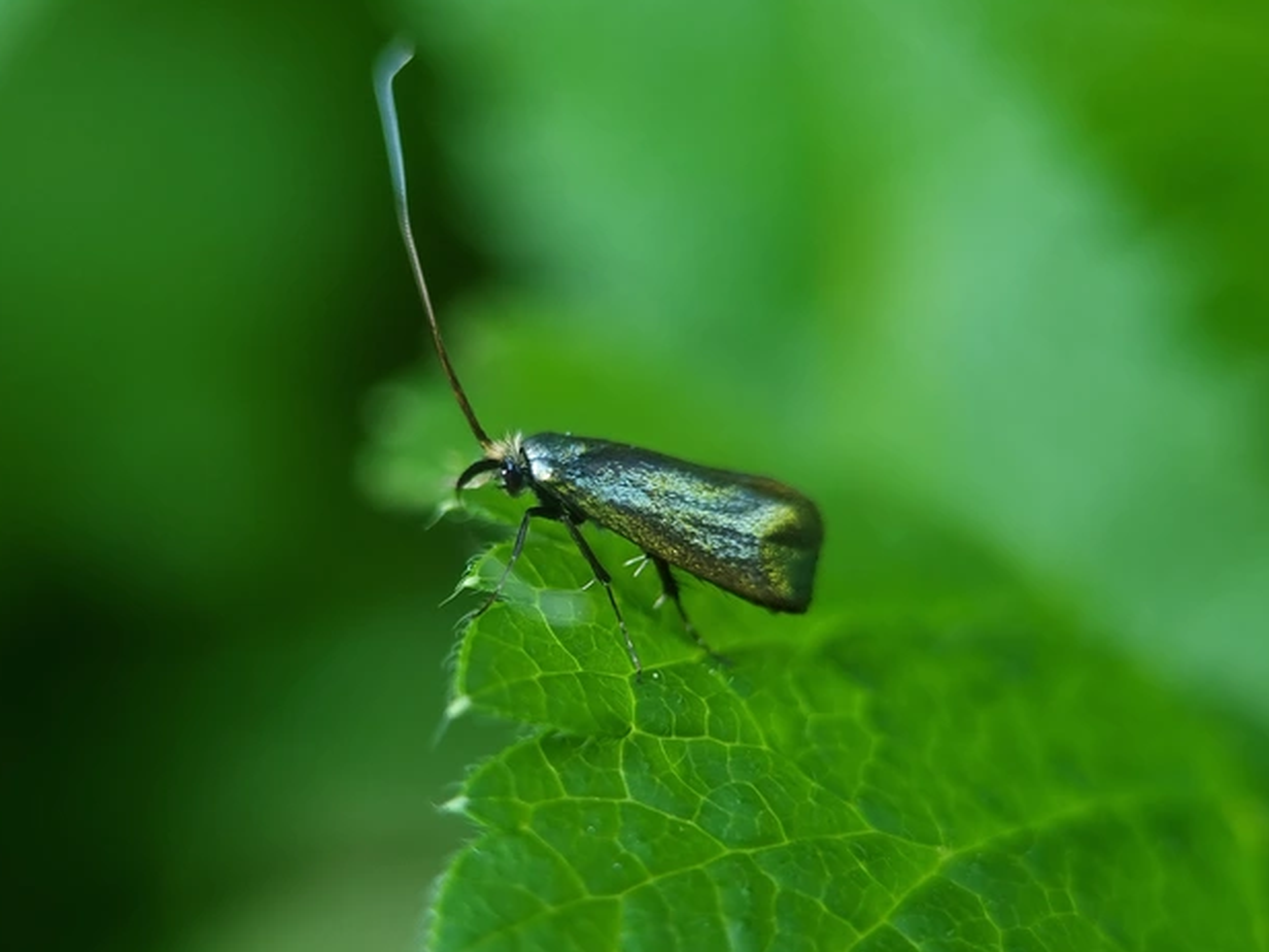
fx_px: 990
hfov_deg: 65.3
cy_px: 466
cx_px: 612
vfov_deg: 51.4
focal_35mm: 27
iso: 80
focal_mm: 5.4
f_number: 1.8
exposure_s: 1/100
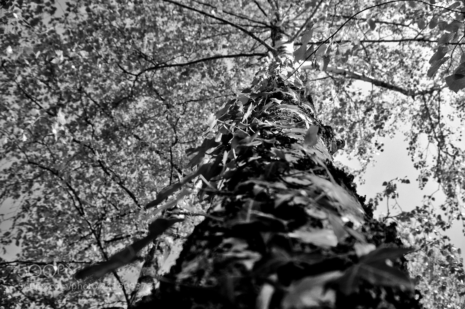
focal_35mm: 24
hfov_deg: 73.8
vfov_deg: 53.1
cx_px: 232
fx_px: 310
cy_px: 154
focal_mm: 16
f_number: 5.6
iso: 100
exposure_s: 1/250
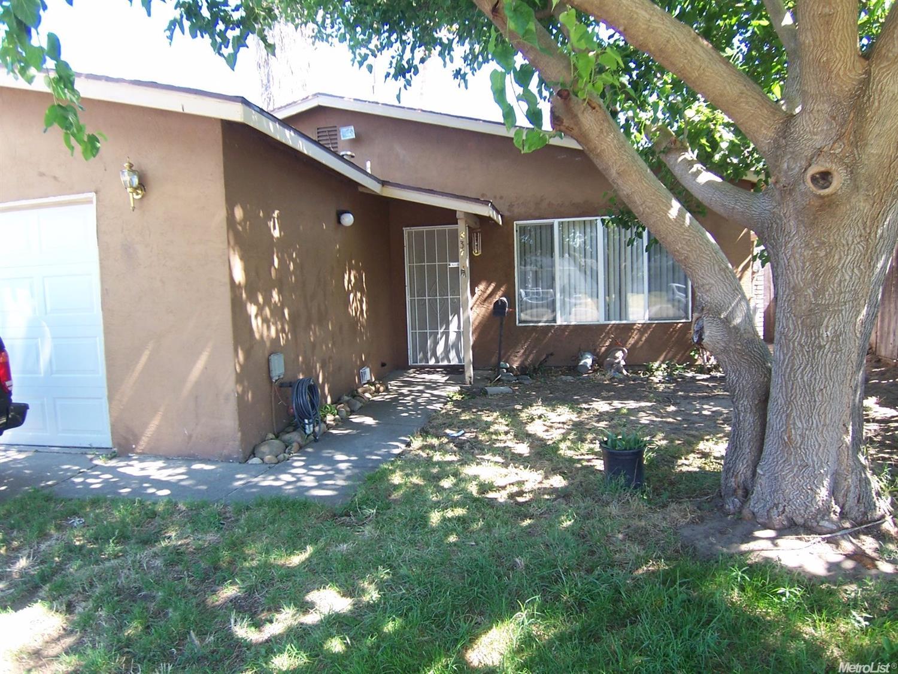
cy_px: 337
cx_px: 449
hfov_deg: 73.9
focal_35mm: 23
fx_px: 597
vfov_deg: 58.9
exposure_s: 1/60
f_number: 2.8
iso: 64
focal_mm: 3.8
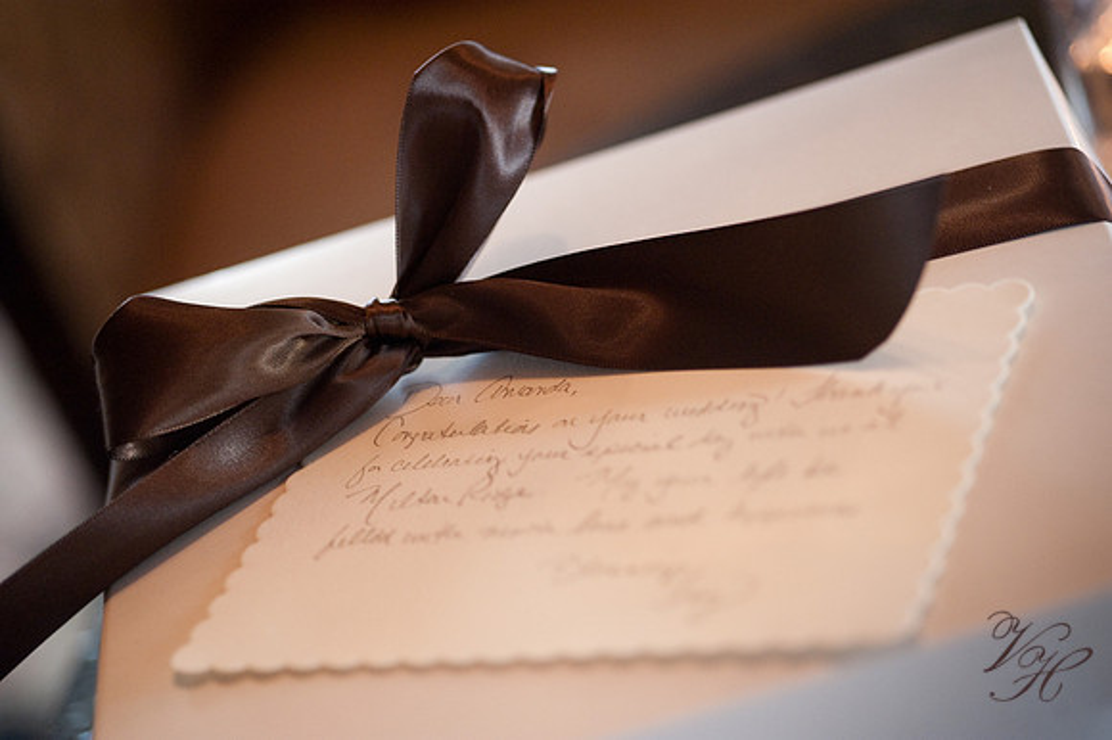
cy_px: 370
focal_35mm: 105
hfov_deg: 19.5
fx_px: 3241
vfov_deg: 13.0
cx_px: 556
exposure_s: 1/100
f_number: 2.8
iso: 640
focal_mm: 105
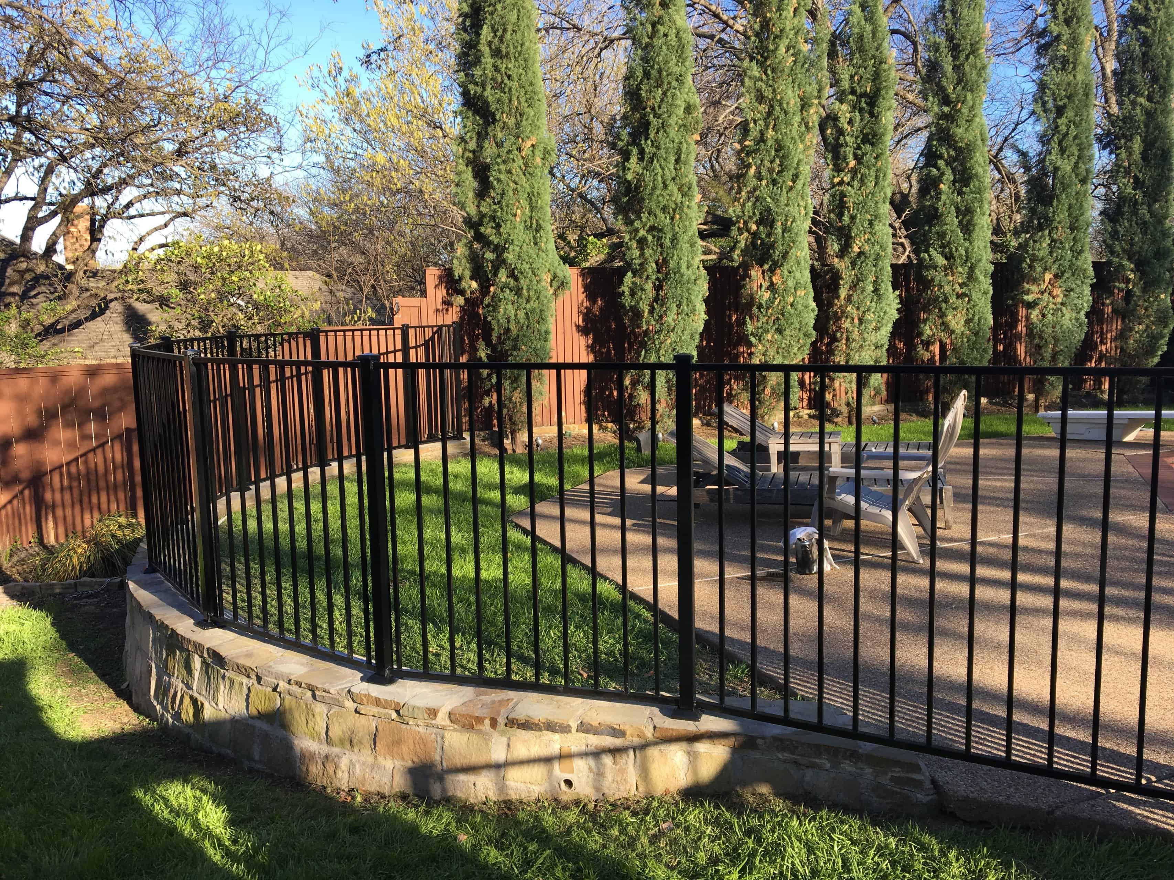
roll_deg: +1.1
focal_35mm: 29
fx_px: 984
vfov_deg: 48.2
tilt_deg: -8.4
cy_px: 440
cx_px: 587
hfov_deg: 61.7
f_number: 2.2
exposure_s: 1/447
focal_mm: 4.15
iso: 25
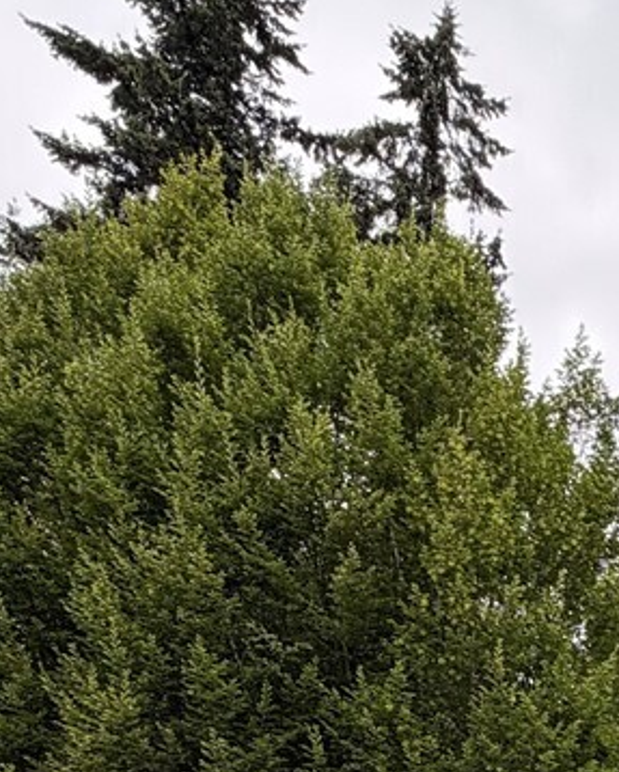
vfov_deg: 25.5
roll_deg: -0.6
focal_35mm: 61
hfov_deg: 21.8
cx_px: 861
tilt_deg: +4.7
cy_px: 1067
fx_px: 1395
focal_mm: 2.22
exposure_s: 1/770
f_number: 2.2
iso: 32
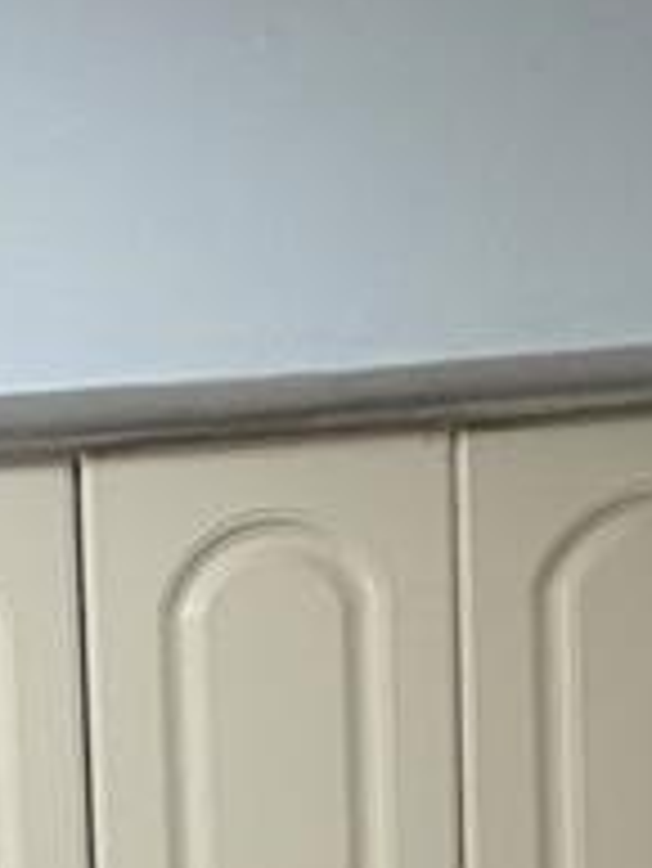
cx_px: -553
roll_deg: +4.2
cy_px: 1655
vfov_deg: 17.3
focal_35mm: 87
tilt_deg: -6.1
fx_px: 2182
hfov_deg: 14.7
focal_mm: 2.22
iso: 125
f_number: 2.2
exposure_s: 1/121
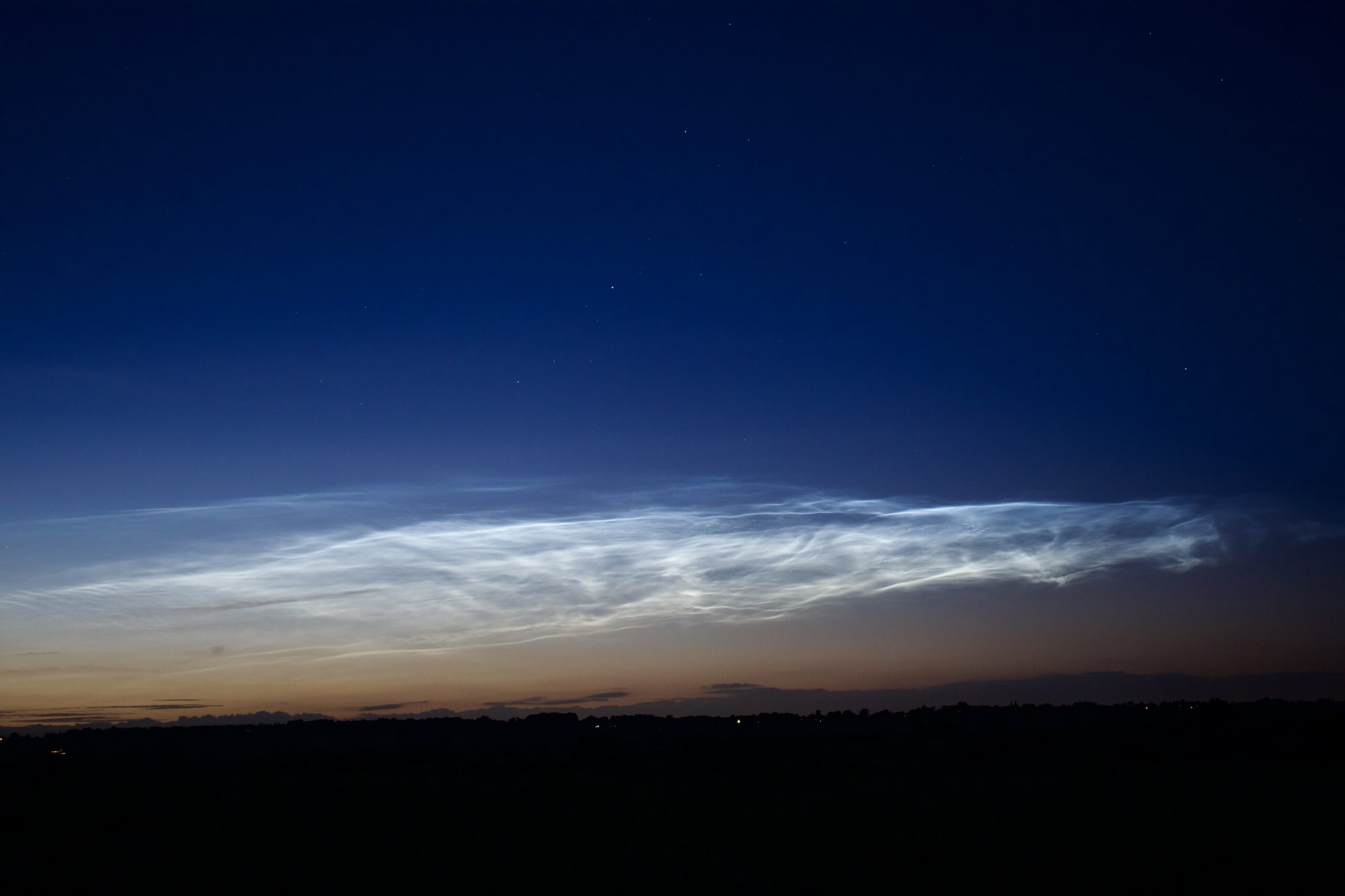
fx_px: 2017
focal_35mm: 54
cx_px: 672
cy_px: 448
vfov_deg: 25.1
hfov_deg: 36.9
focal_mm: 36
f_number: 4.8
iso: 800
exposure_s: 2.5
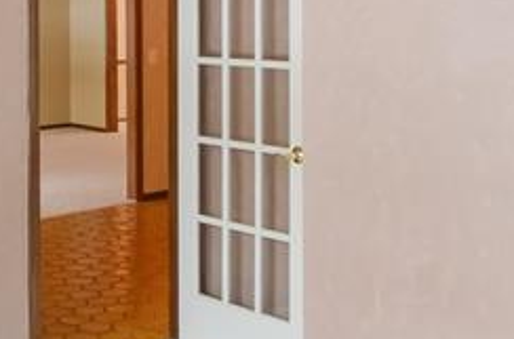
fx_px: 897
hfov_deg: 31.8
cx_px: 187
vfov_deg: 20.9
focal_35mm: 63
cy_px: 27
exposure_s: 1/60
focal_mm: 10
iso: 500
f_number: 4
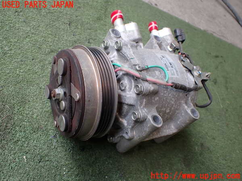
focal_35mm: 30
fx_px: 210
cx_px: 121
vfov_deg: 46.8
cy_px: 90
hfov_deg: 60.0
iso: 160
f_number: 2.3
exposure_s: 1/125
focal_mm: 5.4
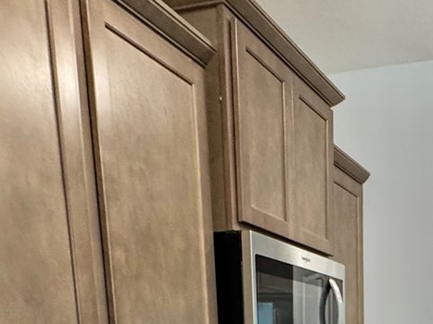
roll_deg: -0.2
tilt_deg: -11.7
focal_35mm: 48
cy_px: 484
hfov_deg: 36.6
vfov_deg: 24.0
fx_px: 600
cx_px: 408
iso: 250
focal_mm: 2.22
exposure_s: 1/60
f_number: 2.2
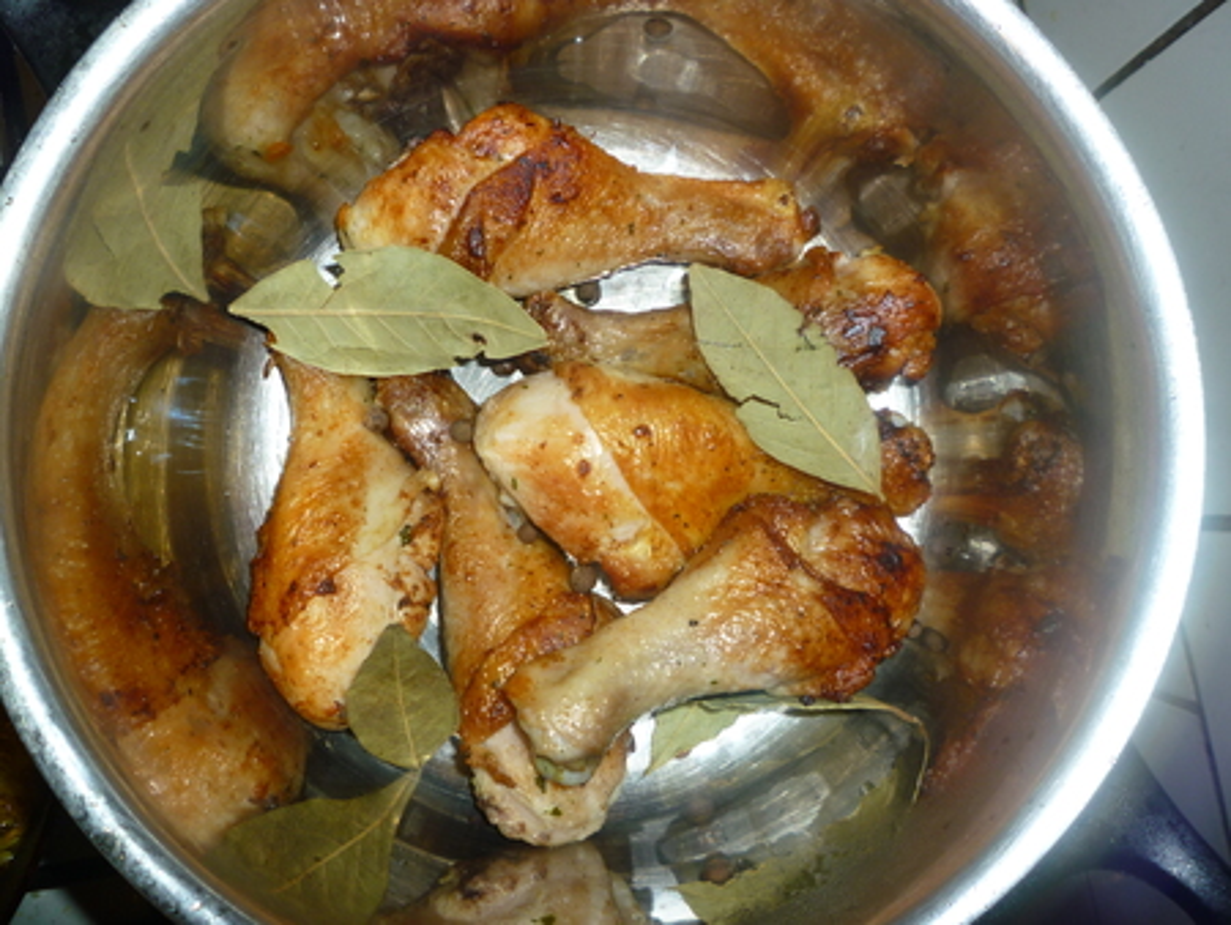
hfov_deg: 61.6
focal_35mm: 29
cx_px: 616
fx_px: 1032
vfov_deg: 48.3
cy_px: 462
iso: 100
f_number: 3.3
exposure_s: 1/30
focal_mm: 5.2
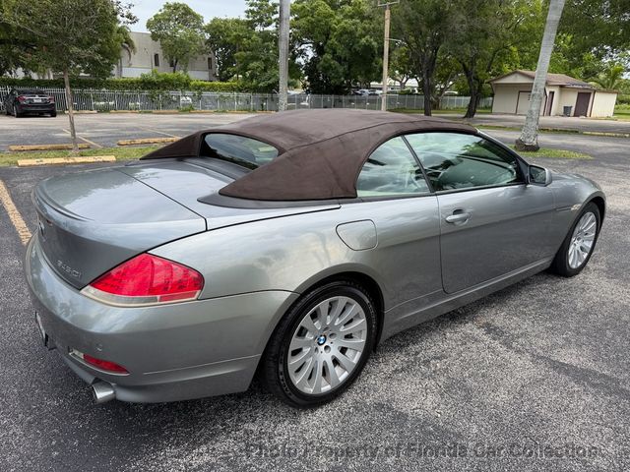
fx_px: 437
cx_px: 315
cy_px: 236
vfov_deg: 56.8
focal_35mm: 24
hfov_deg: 71.6
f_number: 1.78
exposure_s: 1/2299
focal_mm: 6.76
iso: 80
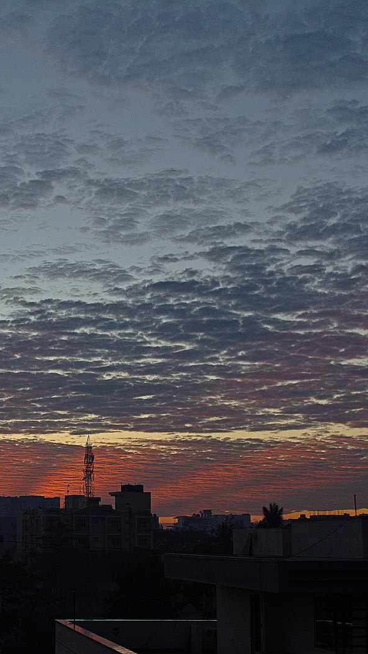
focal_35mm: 69
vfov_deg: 30.7
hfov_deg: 17.2
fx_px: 1193
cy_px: 328
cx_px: 22
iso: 320
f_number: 5.6
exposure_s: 1/200
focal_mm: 29
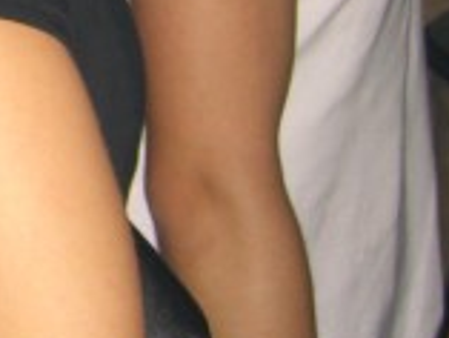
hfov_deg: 12.3
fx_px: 1882
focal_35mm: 145
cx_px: -403
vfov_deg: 9.9
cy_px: -169
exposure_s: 1/60
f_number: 2.8
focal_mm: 7.9
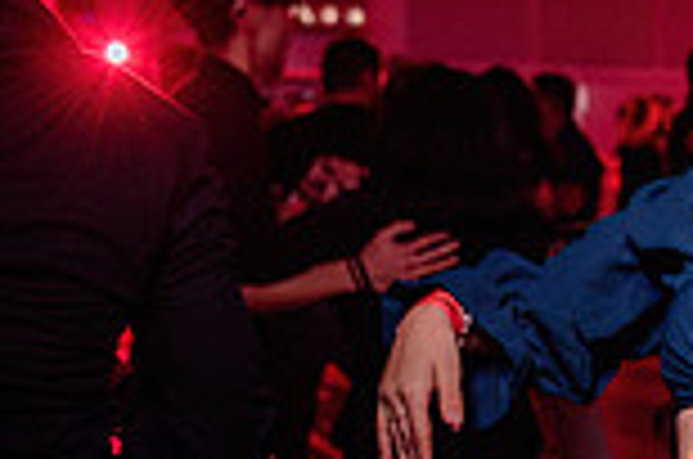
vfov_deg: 13.2
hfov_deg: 18.3
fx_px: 1959
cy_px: 425
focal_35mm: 102
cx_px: 976
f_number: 3.2
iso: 800
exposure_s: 1/60
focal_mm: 27
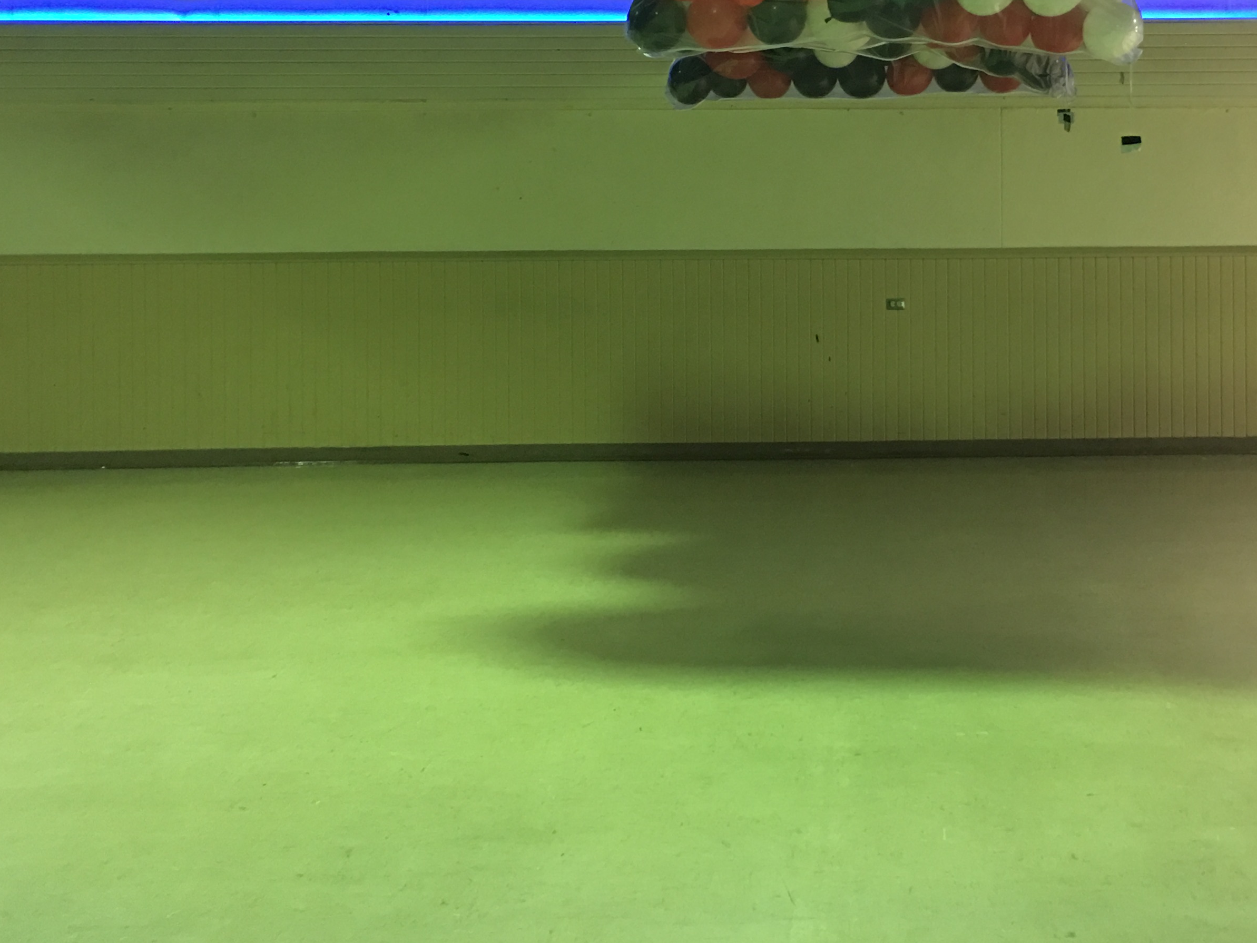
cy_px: 213
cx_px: 914
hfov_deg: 38.1
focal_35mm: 49
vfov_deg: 29.1
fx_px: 1780
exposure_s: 1/8
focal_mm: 4.15
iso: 80
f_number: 2.2
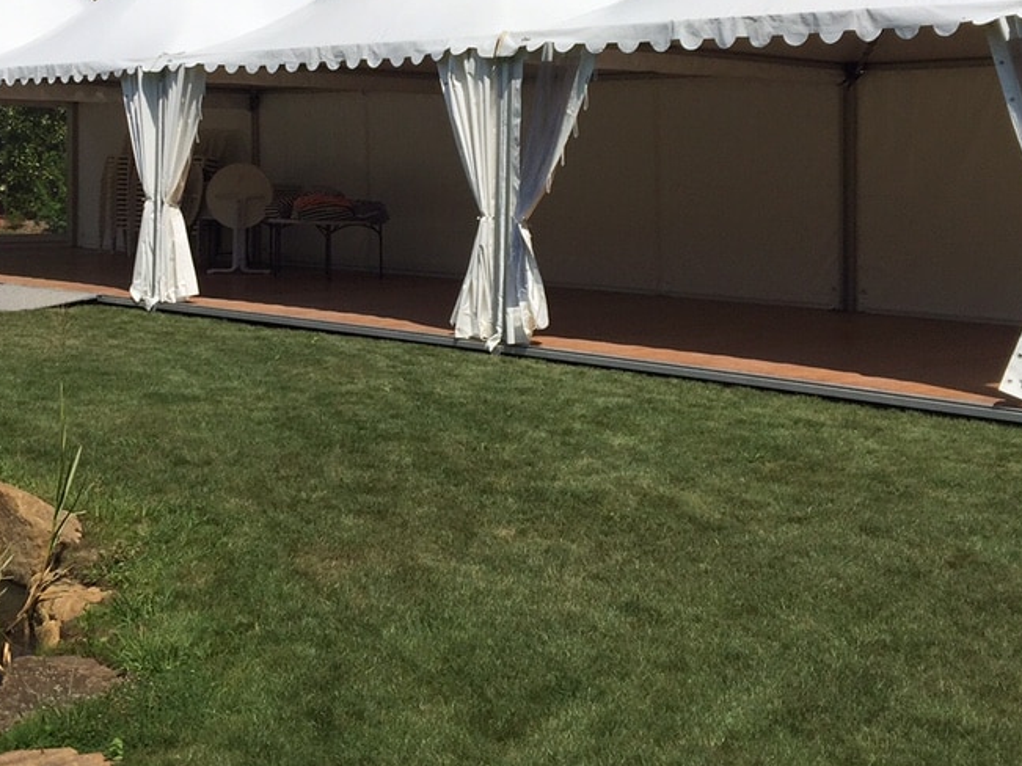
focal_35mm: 57
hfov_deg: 33.7
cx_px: 441
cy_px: 179
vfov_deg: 25.3
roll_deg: -1.7
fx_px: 1683
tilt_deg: -1.2
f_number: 2.2
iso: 32
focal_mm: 4.15
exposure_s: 1/4405
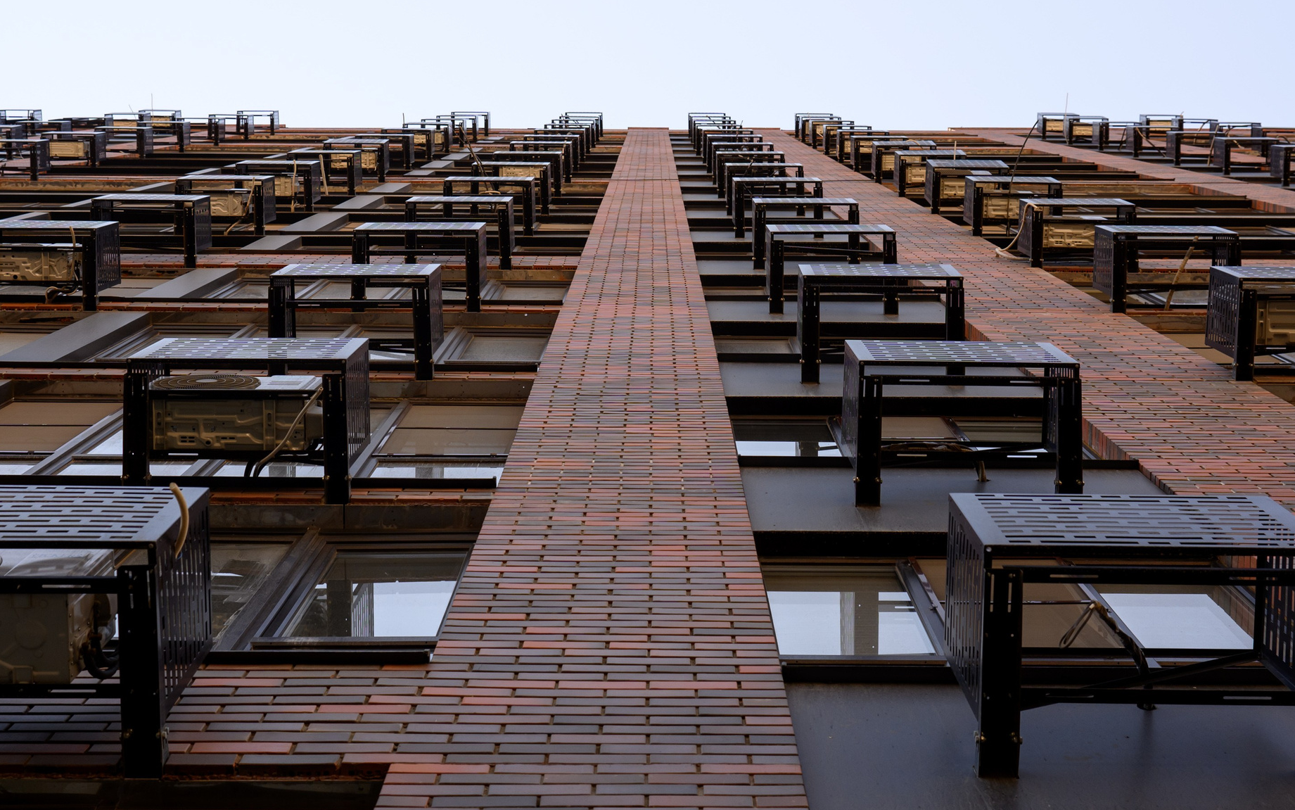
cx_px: 646
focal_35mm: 52
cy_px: 247
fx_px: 1835
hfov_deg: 38.9
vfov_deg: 24.7
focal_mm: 35
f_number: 4
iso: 200
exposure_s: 1/1000
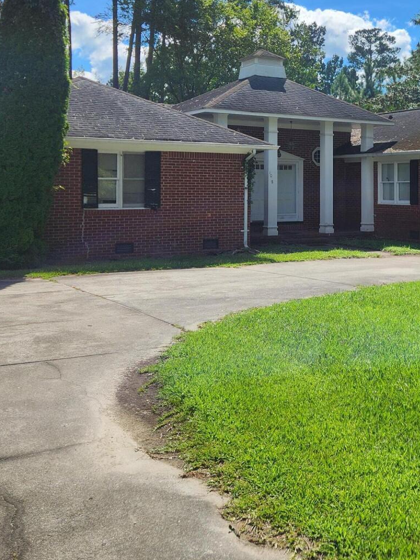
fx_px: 728
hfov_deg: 31.0
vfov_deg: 41.3
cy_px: 170
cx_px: 364
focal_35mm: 45
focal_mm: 5.4
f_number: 1.8
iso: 20
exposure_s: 1/3109
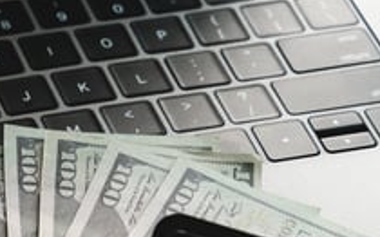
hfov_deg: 10.2
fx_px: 2080
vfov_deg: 6.4
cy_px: 457
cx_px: -156
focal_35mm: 201
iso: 160
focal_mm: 54
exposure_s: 1/100
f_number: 4.5
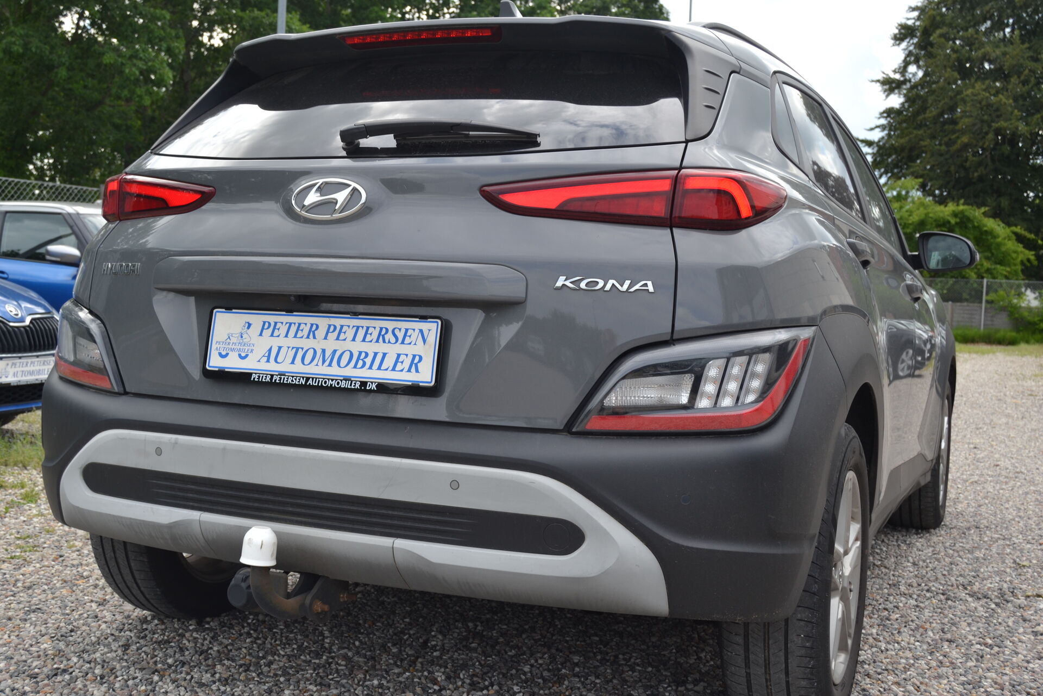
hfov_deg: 49.6
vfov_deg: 34.2
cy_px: 348
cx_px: 522
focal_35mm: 39
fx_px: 1130
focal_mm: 26
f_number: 7.1
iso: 100
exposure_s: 1/200
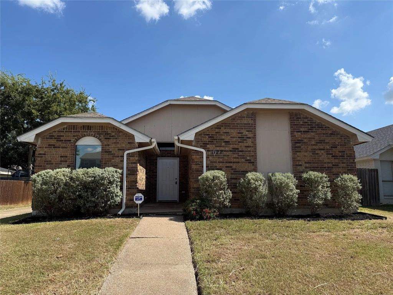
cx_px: 196
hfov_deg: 71.6
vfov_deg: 56.8
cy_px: 148
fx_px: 272
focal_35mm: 24
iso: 80
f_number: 1.78
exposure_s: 1/3953
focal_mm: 6.76
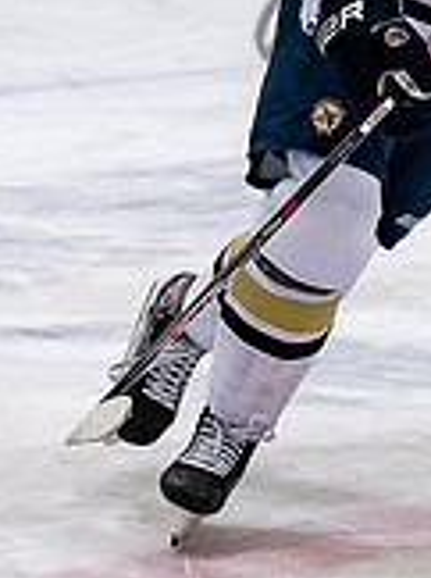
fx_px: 10387
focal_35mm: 624
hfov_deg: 2.4
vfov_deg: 3.2
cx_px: 443
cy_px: -52
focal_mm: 70
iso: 1250
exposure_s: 1/800
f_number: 3.5
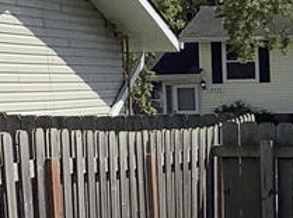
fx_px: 1808
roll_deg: +0.0
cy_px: 205
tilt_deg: -5.9
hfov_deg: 9.0
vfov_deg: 6.9
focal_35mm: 214
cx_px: 481
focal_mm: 3.3
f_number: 2.4
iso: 25
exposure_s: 1/1988
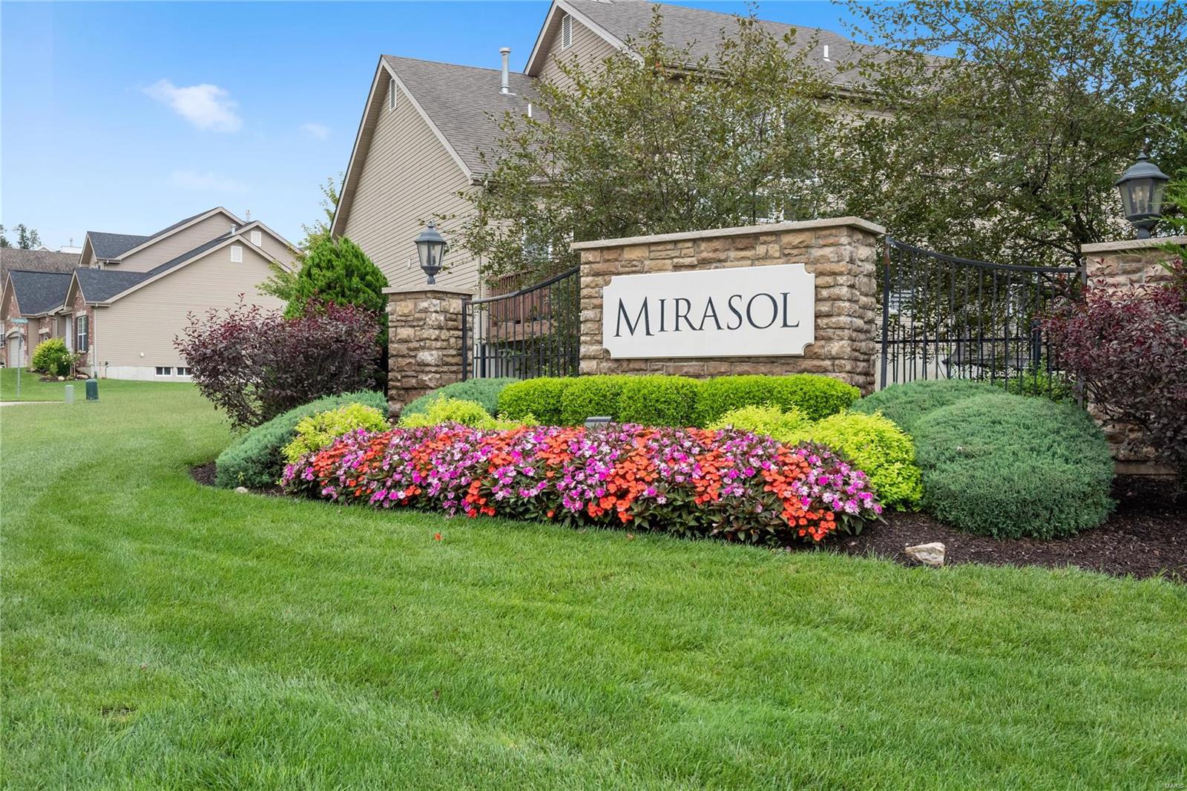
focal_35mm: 36
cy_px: 396
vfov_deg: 36.9
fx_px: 1187
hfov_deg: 53.1
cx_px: 594
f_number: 7.1
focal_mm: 18
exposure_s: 1/320
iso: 400
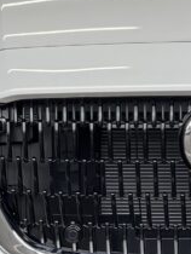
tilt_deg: +0.8
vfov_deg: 6.3
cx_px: 230
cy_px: -115
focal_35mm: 312
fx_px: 2291
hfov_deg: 4.8
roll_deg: +0.6
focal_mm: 7.5
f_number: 2.2
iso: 25
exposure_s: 1/121
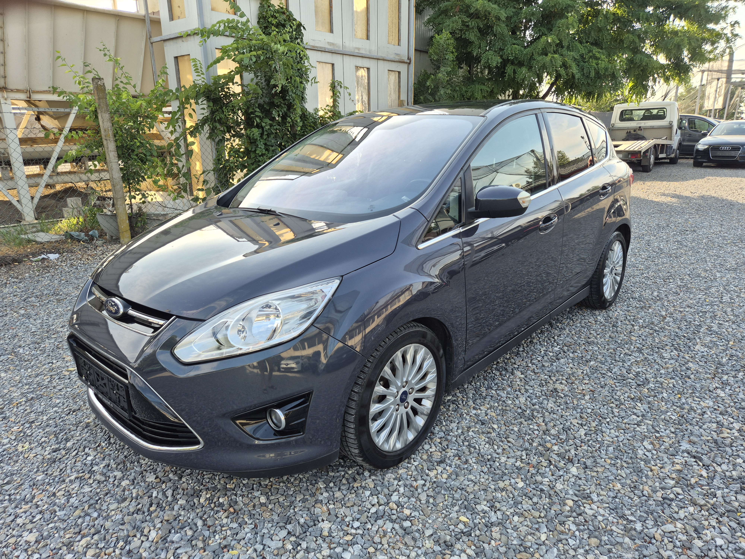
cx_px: 372
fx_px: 495
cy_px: 280
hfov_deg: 73.9
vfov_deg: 58.9
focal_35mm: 23
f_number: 1.8
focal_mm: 5.4
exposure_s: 1/284
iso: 25
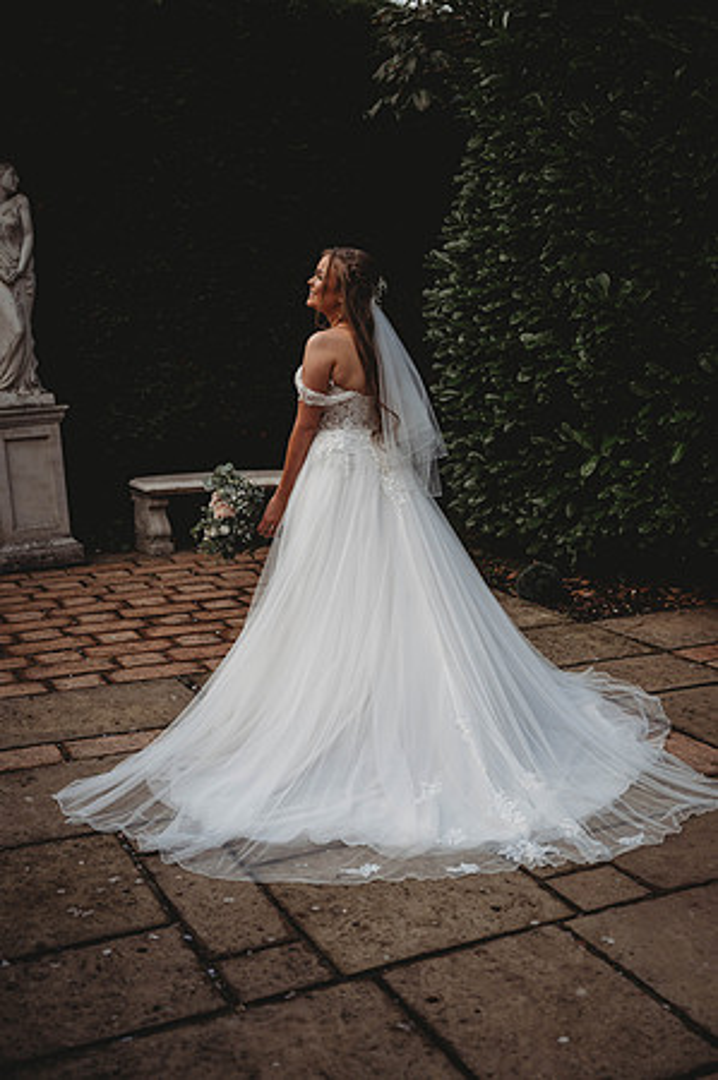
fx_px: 1199
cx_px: 359
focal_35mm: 40
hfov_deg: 33.3
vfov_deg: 48.5
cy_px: 540
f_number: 2.8
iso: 100
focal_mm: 40
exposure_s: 1/1000
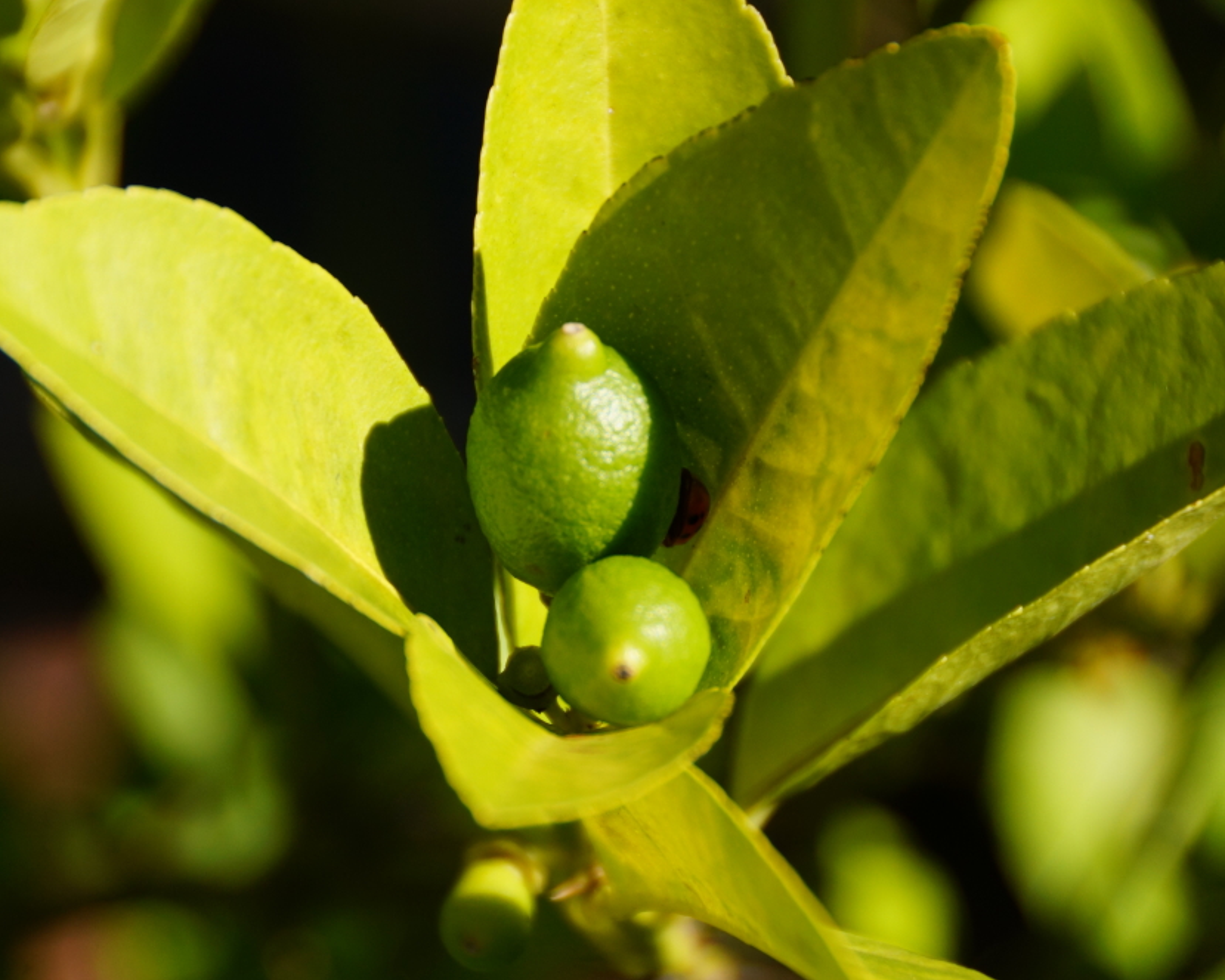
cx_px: 496
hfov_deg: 4.6
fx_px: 15370
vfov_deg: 3.7
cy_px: 491
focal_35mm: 424
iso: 320
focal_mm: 250
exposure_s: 1/400
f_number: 6.3
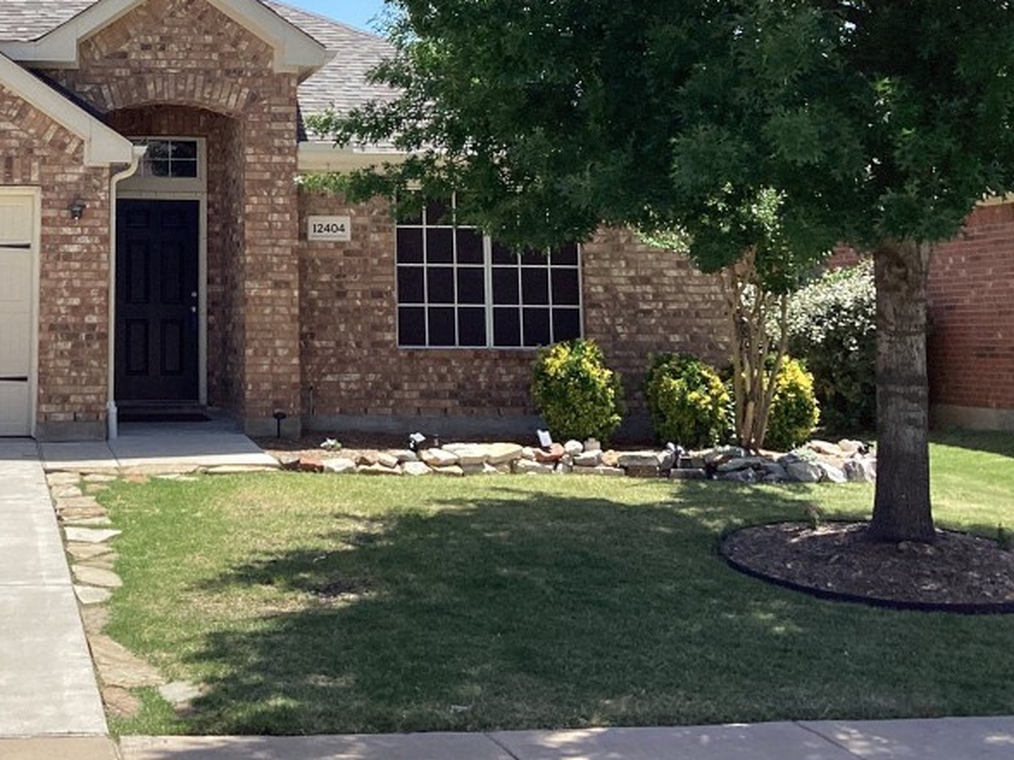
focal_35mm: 54
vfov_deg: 26.4
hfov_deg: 34.0
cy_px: 119
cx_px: 148
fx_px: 1582
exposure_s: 1/1235
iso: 25
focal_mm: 3.3
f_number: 2.4
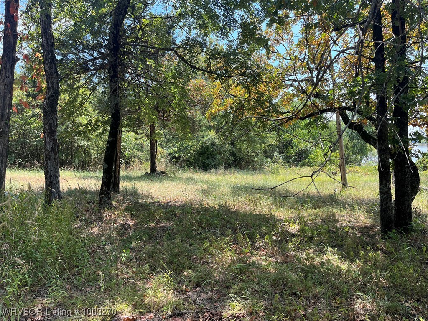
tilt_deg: -2.0
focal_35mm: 26
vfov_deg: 53.1
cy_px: 160
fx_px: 321
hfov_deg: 67.3
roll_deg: +2.5
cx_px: 214
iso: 50
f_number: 1.6
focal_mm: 5.1
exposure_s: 1/772
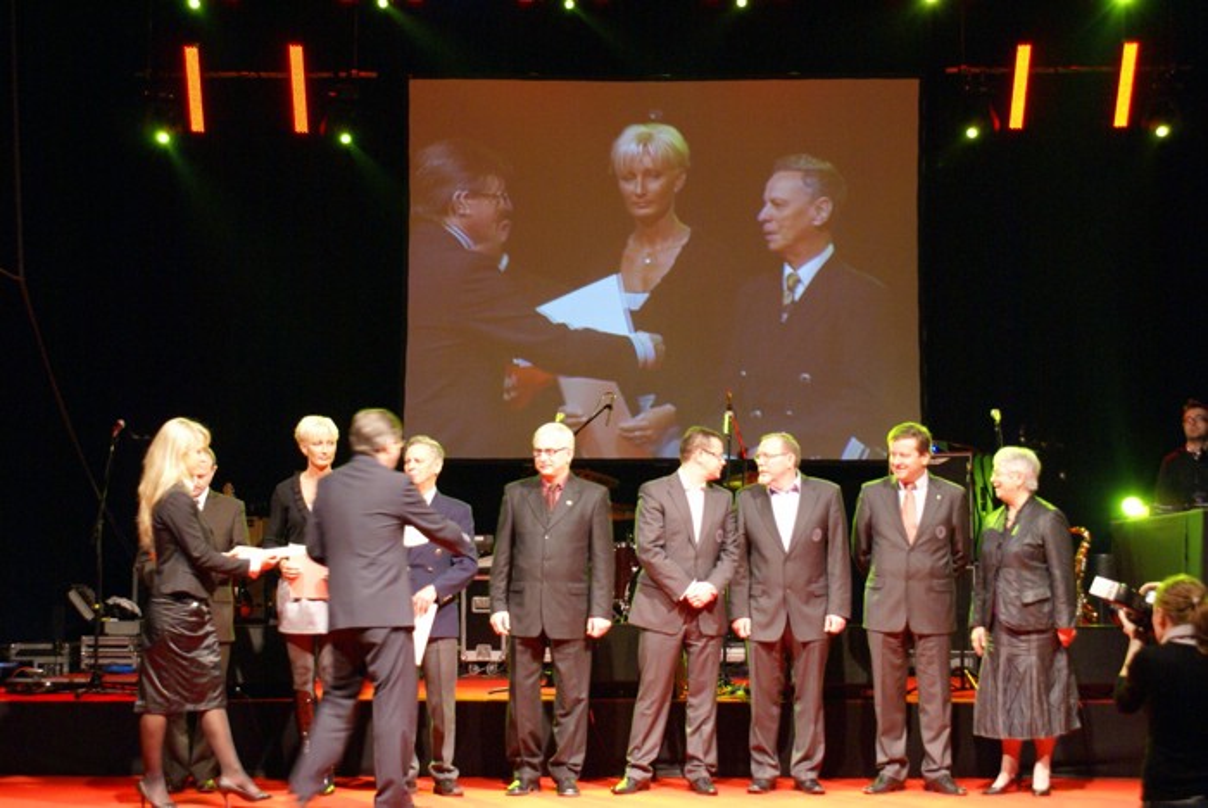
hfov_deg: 33.4
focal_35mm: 60
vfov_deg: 22.7
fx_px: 2015
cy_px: 404
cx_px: 604
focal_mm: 40
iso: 800
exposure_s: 1/20
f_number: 5.6
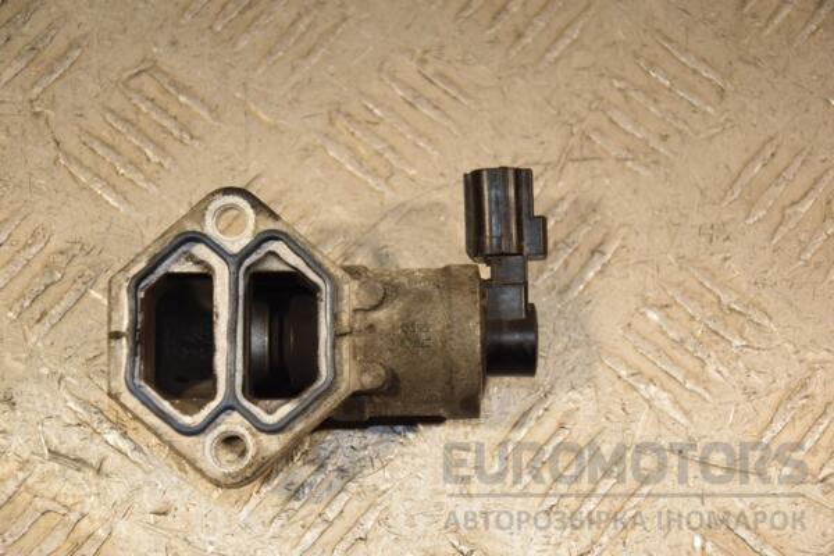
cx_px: 417
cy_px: 278
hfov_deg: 19.5
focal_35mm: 105
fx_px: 2432
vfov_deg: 13.0
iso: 800
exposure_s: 1/200
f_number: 5.3
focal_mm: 70
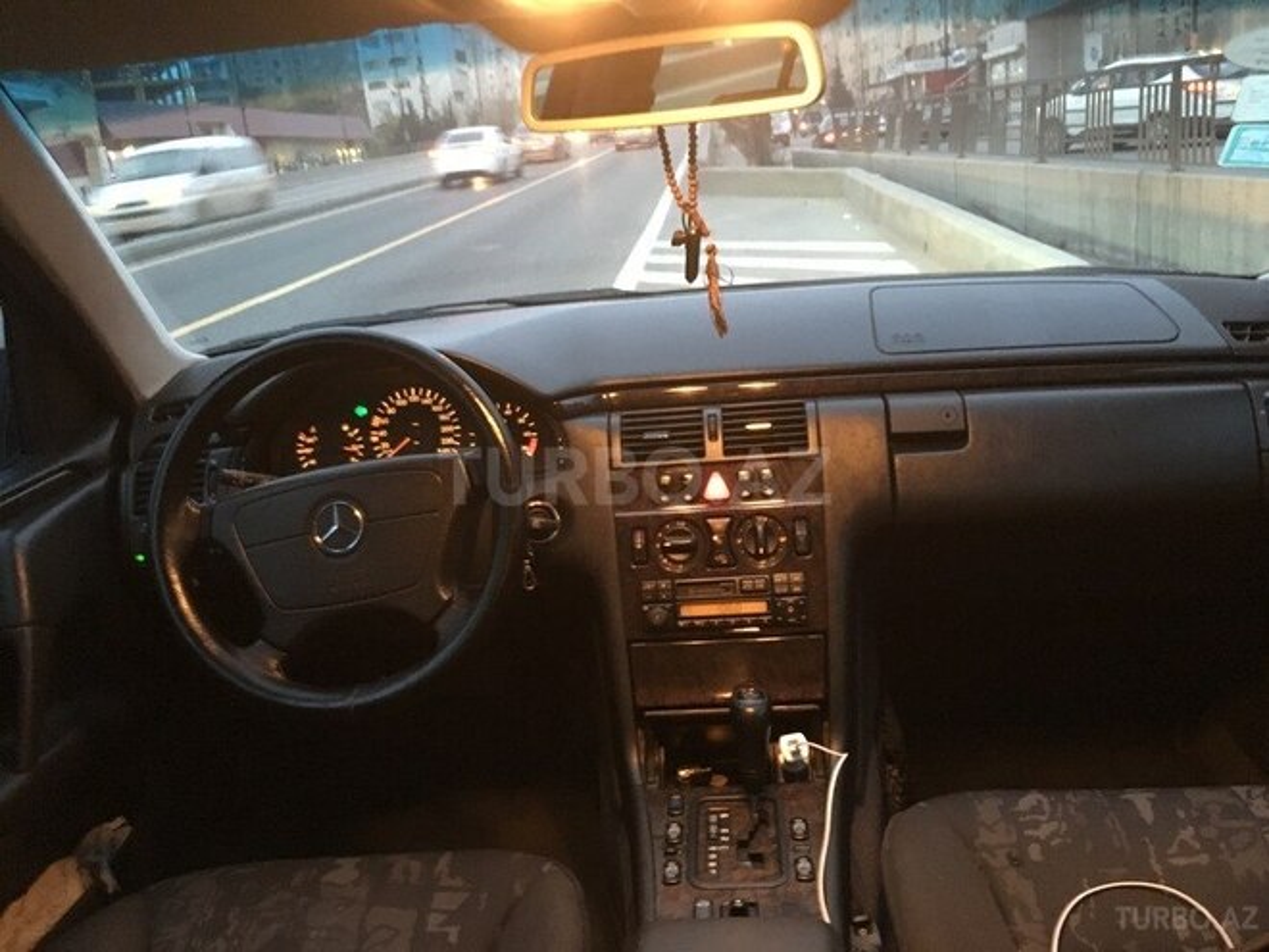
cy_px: 476
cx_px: 634
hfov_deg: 61.7
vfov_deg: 48.2
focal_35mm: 29
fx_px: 1063
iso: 500
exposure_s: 1/17
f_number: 2.2
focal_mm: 4.15
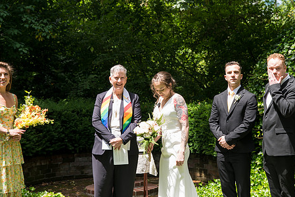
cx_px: 171
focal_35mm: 71
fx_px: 582
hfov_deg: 28.4
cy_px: 91
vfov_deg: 19.2
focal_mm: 55
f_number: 4
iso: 200
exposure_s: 1/400
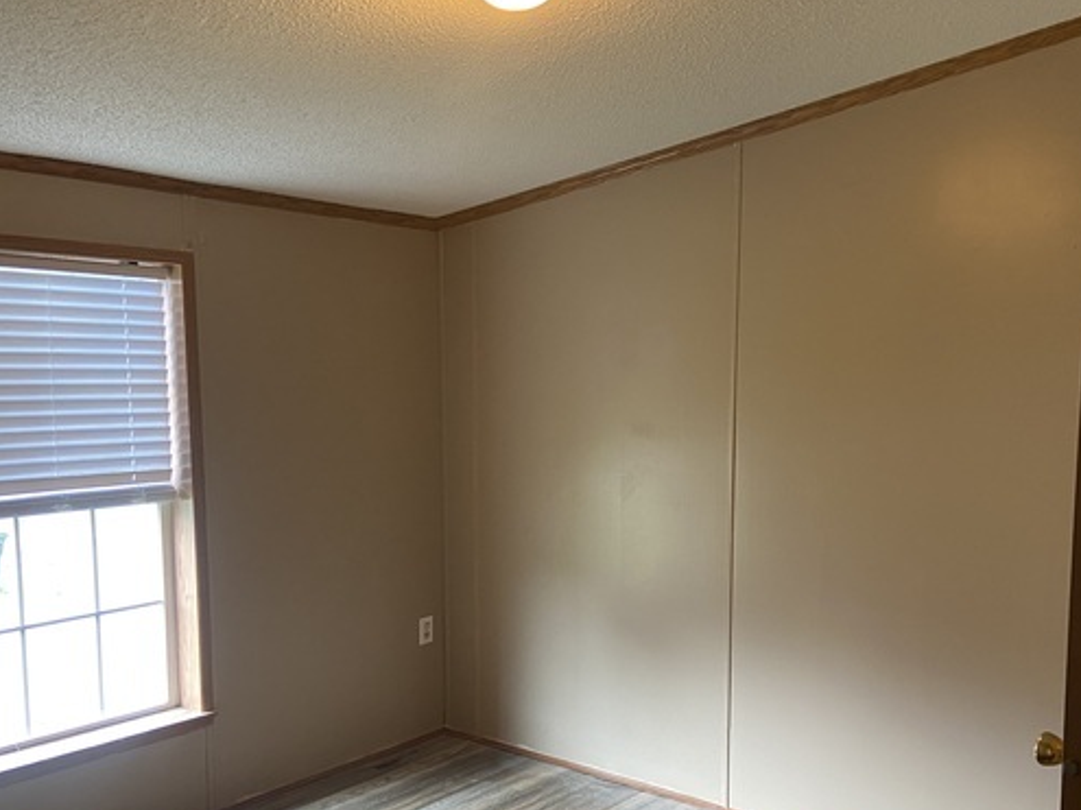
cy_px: 480
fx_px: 1093
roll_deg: -0.1
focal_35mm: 35
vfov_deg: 40.5
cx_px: 654
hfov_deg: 52.2
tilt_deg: -6.7
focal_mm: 4.25
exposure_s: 1/60
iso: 320
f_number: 1.8
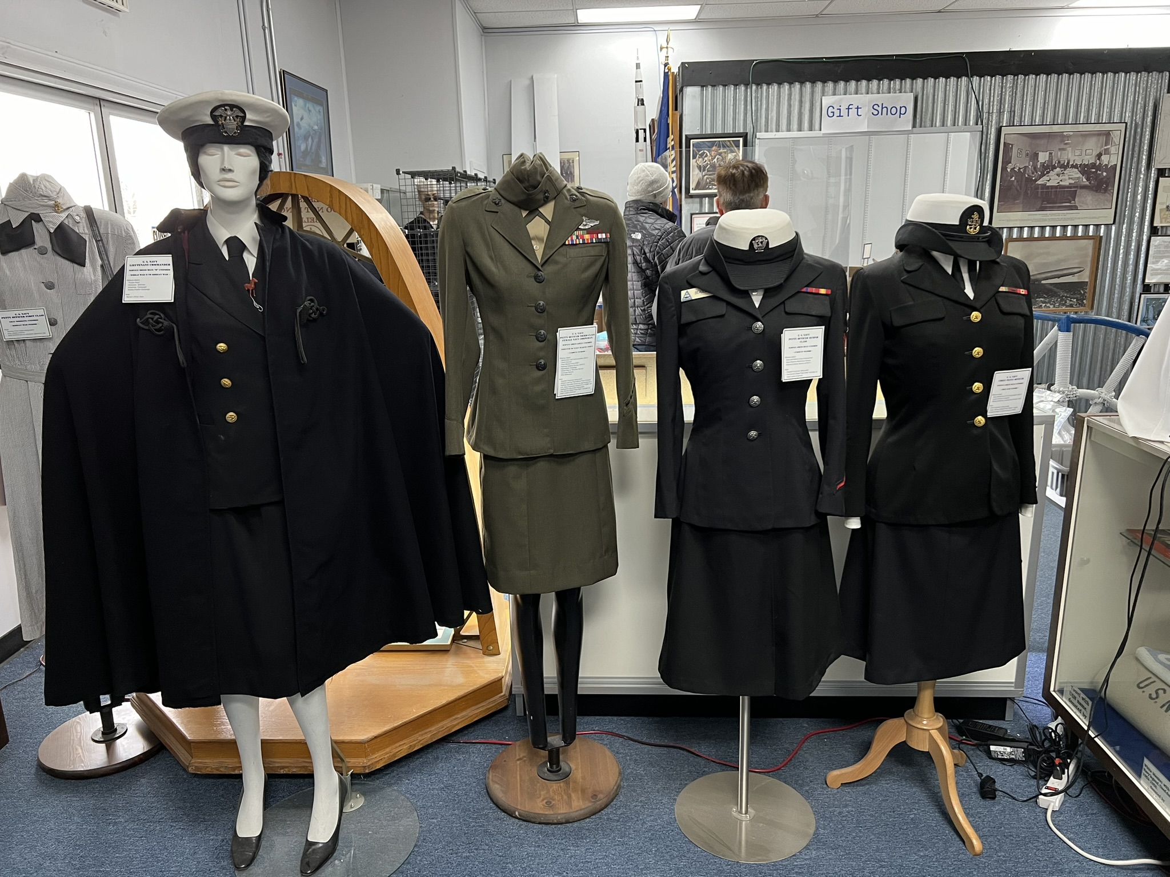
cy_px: 438
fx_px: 879
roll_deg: +1.7
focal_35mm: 26
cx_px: 585
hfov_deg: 67.3
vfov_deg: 53.1
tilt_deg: -14.8
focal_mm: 5.7
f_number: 1.5
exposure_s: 1/60
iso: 320
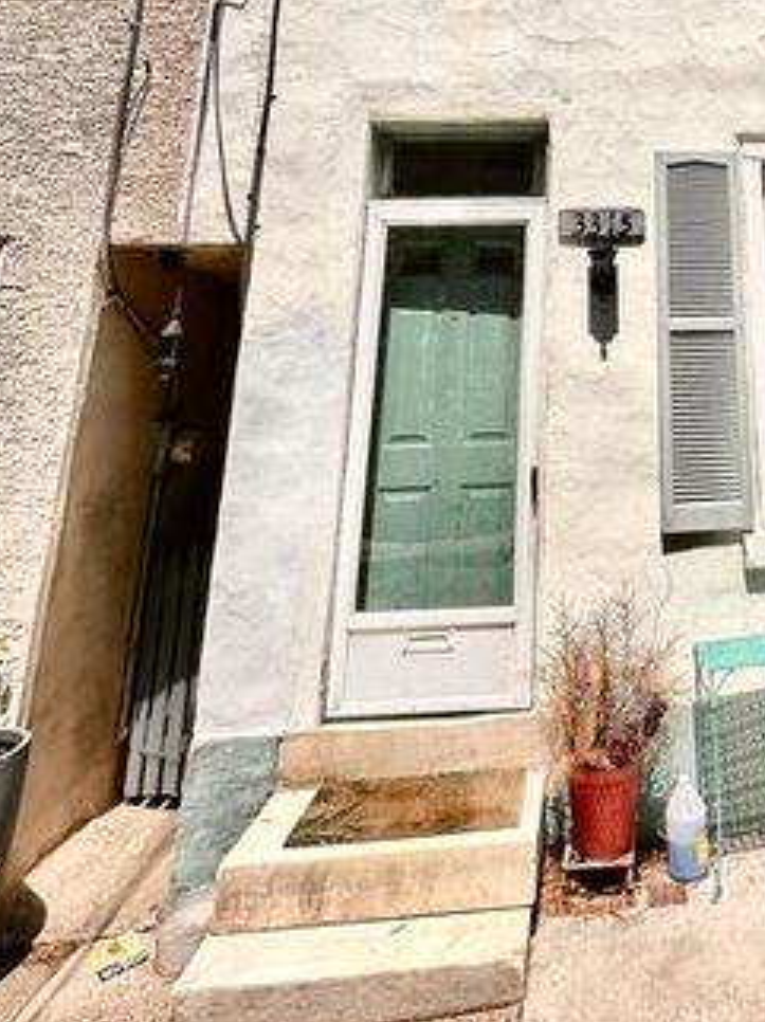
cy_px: 132
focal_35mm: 29
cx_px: 702
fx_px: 856
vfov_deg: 54.9
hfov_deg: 43.6
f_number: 2.2
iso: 50
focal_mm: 2.22
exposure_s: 1/4464
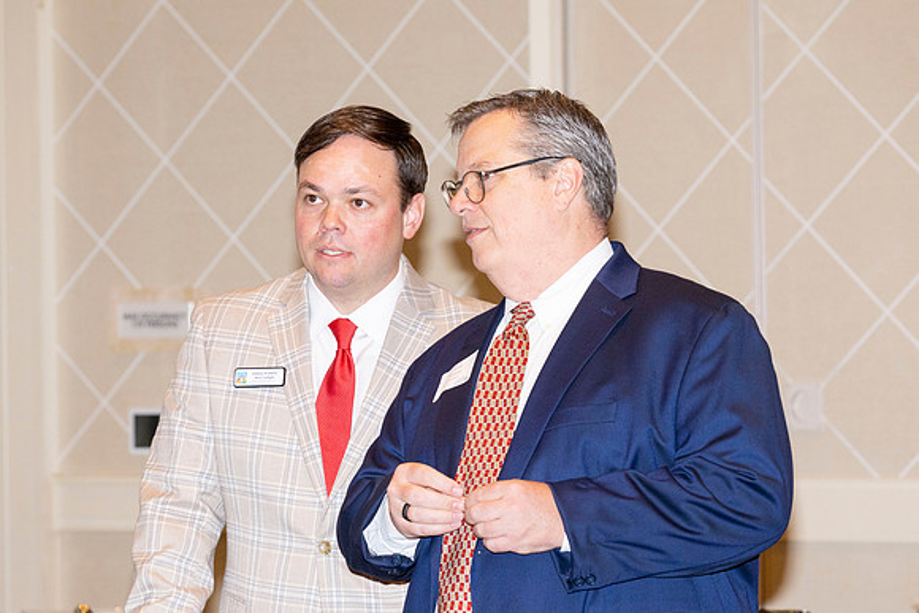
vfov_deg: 8.2
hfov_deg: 12.3
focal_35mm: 167
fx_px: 4273
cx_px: 426
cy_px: 381
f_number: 5.6
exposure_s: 1/100
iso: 1000
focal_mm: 120
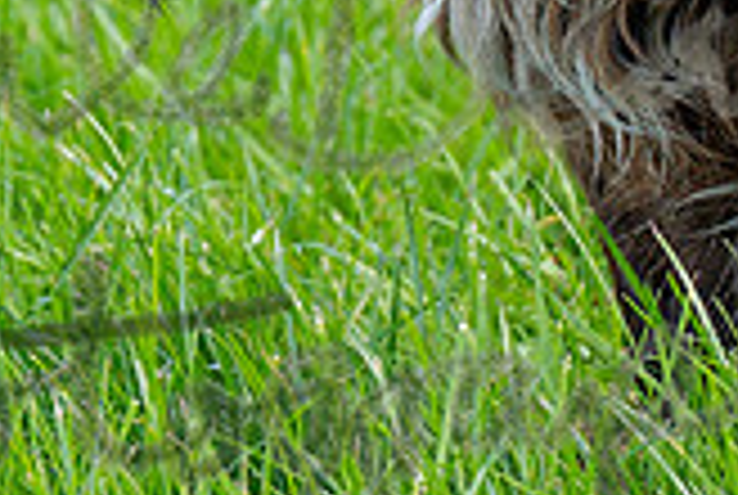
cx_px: -247
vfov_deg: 0.9
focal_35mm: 1575
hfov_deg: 1.3
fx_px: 32346
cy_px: -78
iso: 125
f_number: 4
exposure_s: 1/320
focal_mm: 170
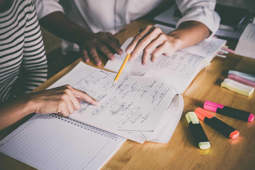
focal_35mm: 53
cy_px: 85
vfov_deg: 25.5
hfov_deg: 37.5
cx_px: 128
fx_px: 375
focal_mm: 35
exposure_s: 1/80
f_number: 2.8
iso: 400
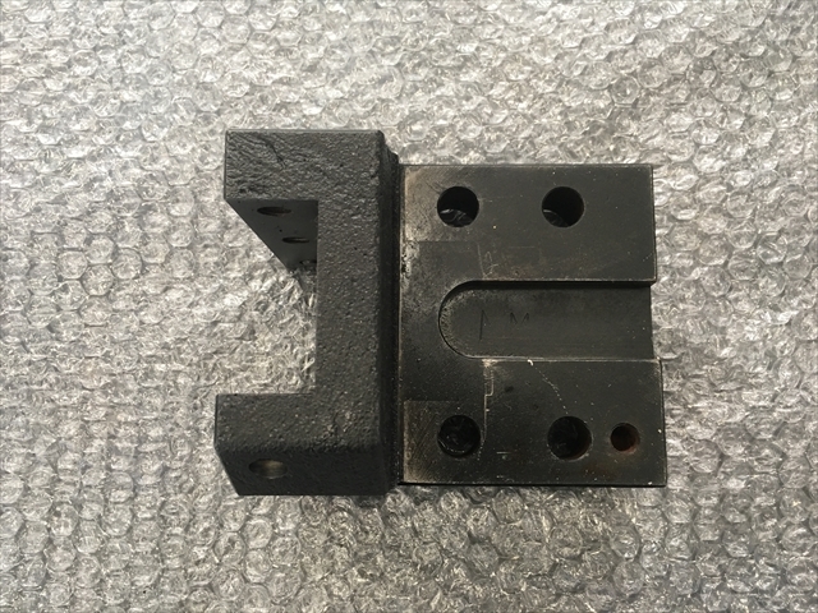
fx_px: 685
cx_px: 409
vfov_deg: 48.2
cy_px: 306
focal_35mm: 29
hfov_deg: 61.7
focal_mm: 4.15
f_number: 2.2
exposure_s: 1/30
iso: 40
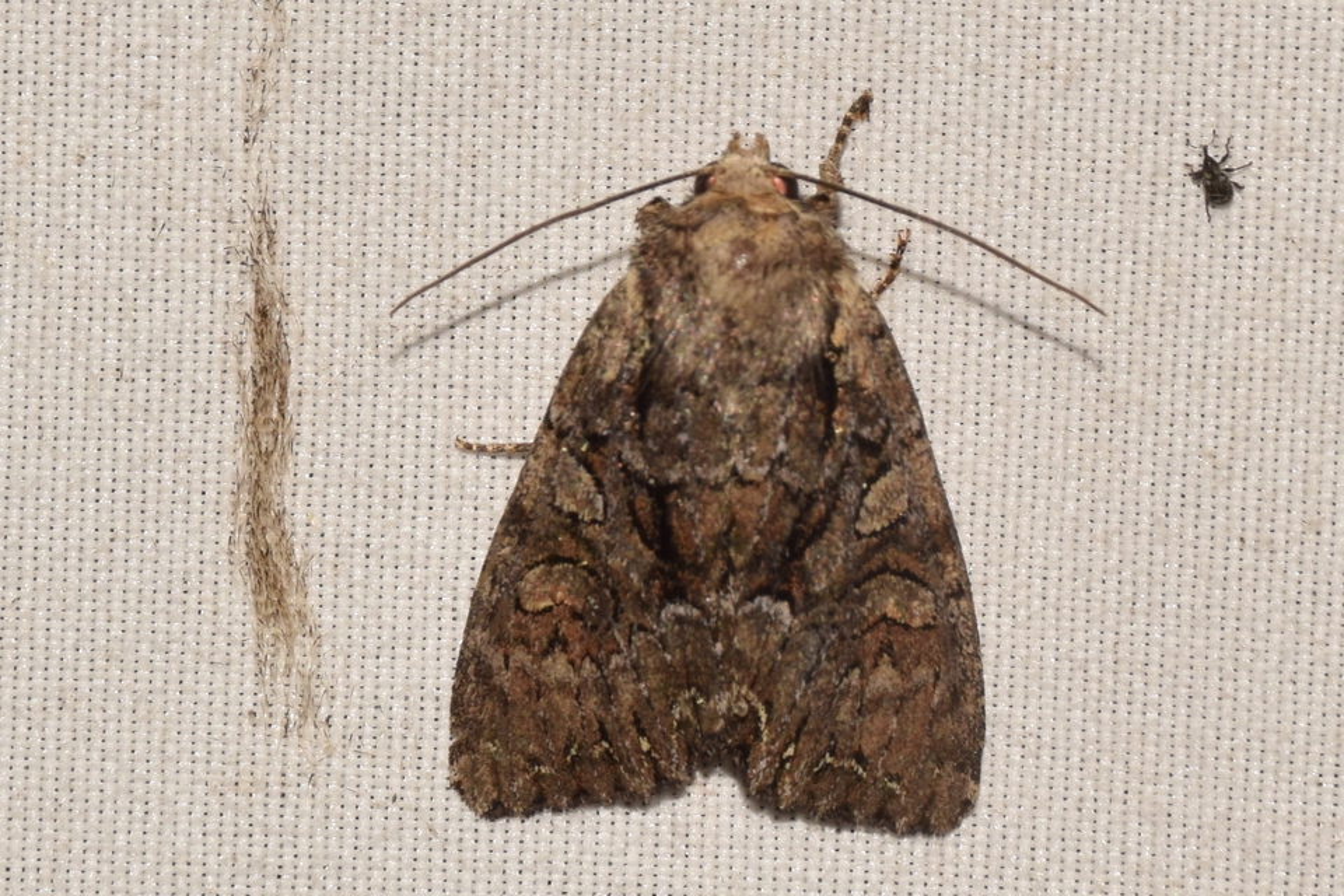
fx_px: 6831
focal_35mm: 183
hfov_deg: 11.2
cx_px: 672
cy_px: 448
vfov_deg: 7.5
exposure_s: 1/160
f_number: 14
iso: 125
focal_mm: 122
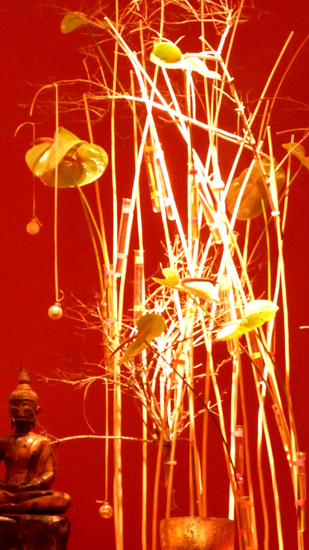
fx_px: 2914
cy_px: 274
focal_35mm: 200
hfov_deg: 6.1
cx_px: 180
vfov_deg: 10.8
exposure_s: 1/6
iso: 400
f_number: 3.7
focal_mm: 27.3
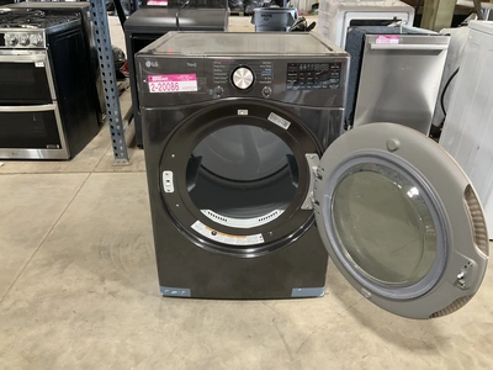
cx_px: 246
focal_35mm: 29
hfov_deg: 61.7
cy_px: 185
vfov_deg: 48.2
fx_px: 413
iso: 200
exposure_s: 1/60
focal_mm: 3
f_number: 1.8
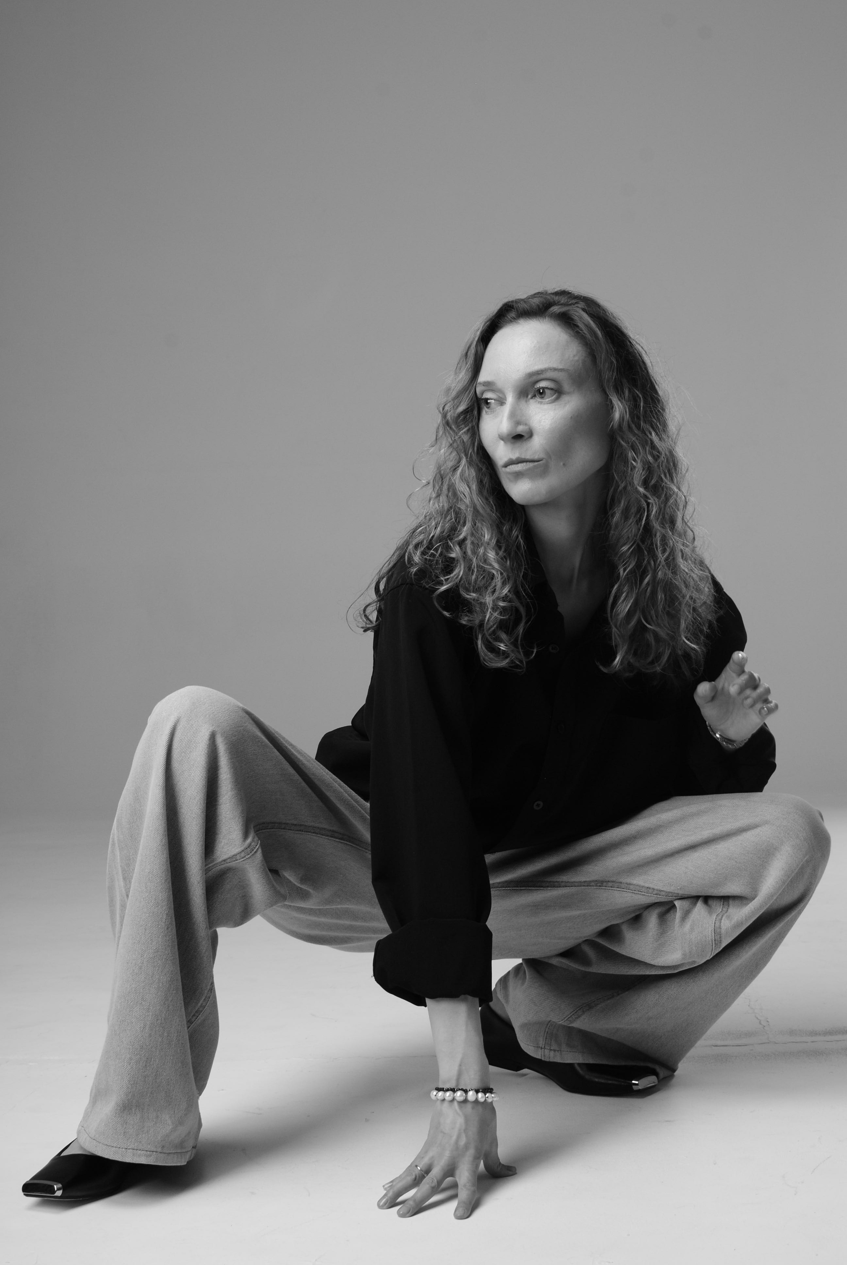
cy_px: 632
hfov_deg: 25.8
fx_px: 1847
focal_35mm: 52
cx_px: 424
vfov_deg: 37.8
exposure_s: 1/160
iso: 200
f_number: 7.1
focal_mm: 35
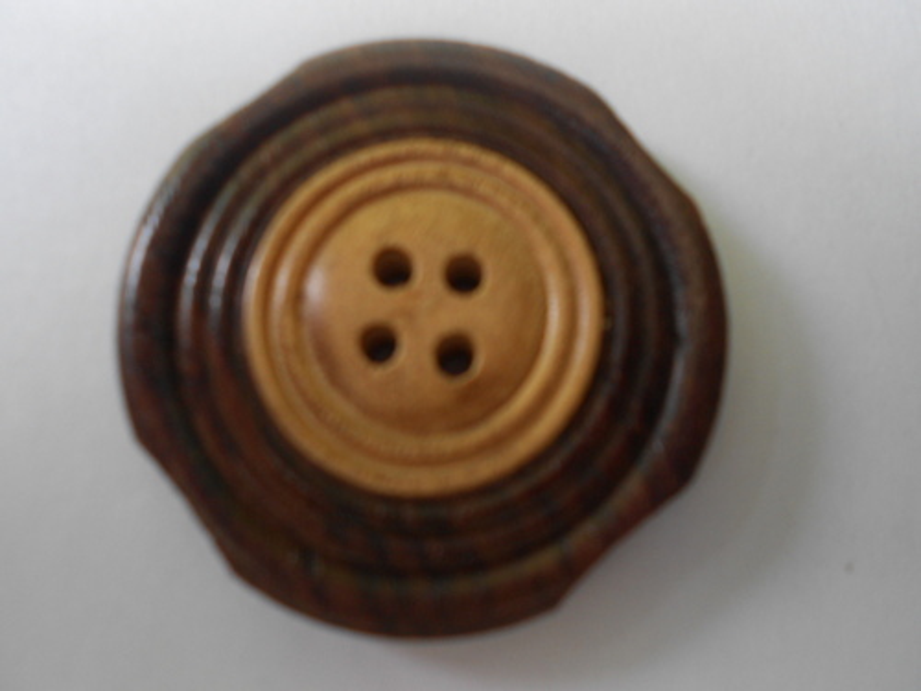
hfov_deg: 67.3
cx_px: 460
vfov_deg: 53.1
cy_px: 346
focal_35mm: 26
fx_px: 692
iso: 80
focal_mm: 4.6
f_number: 3.2
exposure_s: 1/30
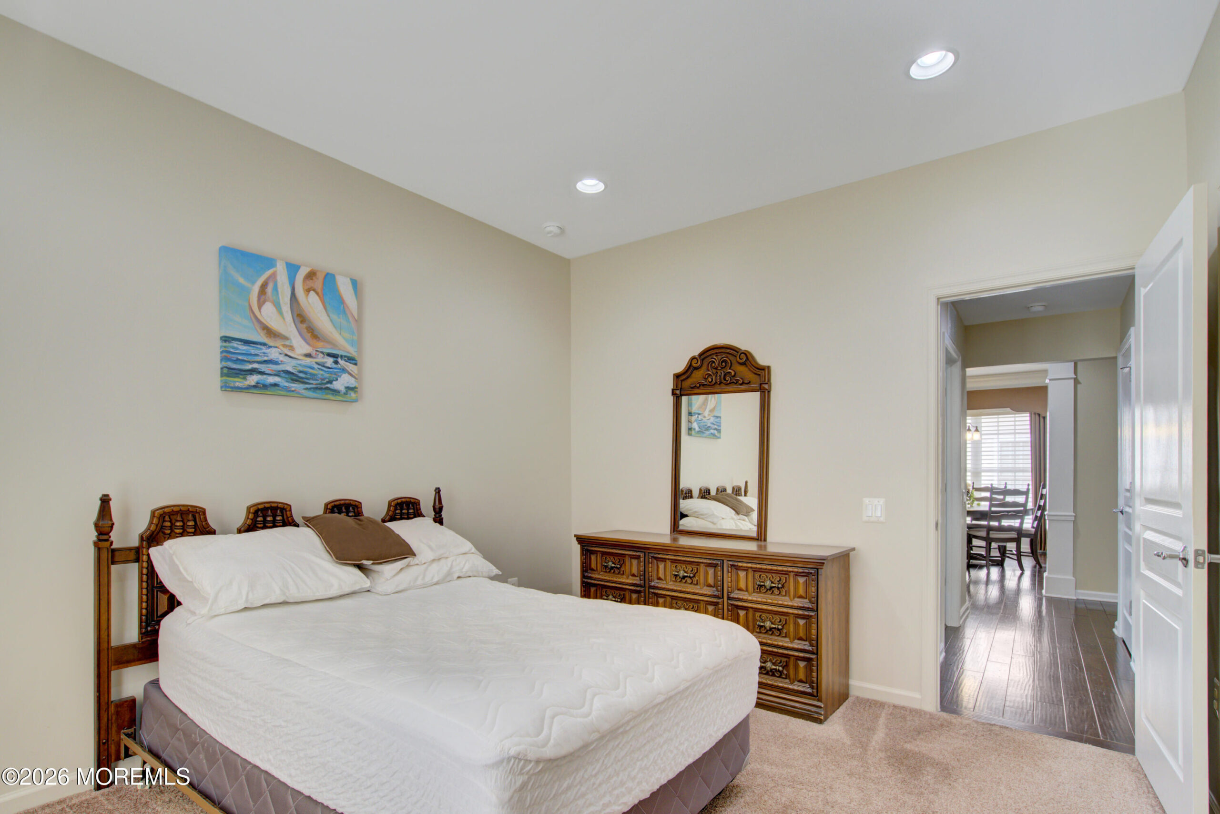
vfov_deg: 73.8
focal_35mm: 16
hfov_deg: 96.7
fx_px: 542
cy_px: 407
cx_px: 610
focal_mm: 16
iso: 400
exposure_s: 1/50
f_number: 8
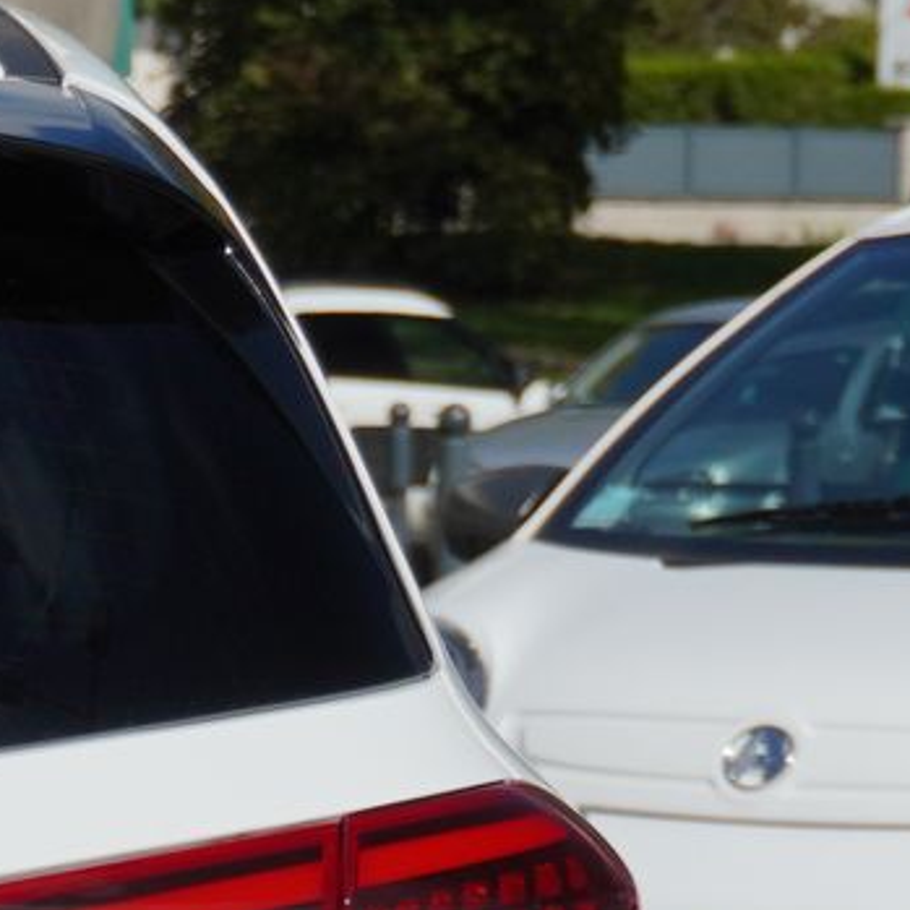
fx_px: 8685
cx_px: -915
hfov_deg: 5.9
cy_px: 1353
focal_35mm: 292
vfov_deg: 5.9
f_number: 5.6
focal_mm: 40
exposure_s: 1/800
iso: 100
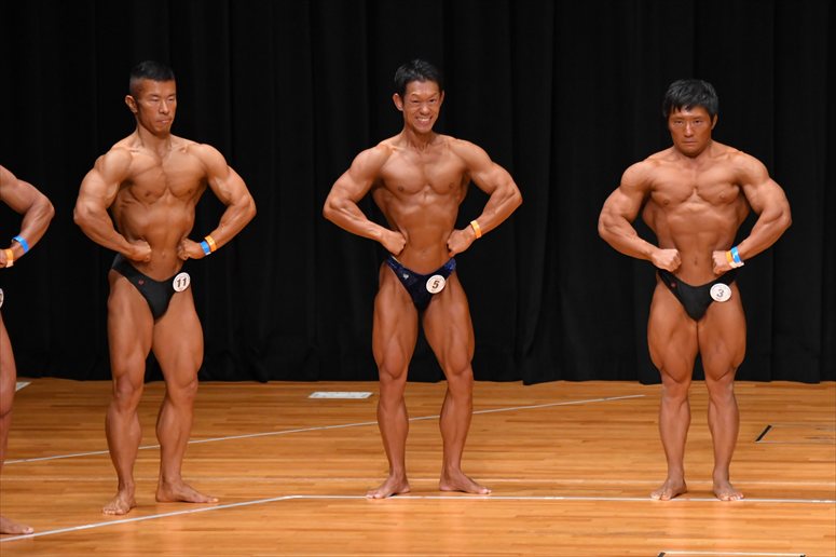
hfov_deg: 7.6
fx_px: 6267
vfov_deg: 5.1
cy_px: 278
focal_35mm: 270
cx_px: 418
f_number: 5.6
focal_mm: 180
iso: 4000
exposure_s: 1/400
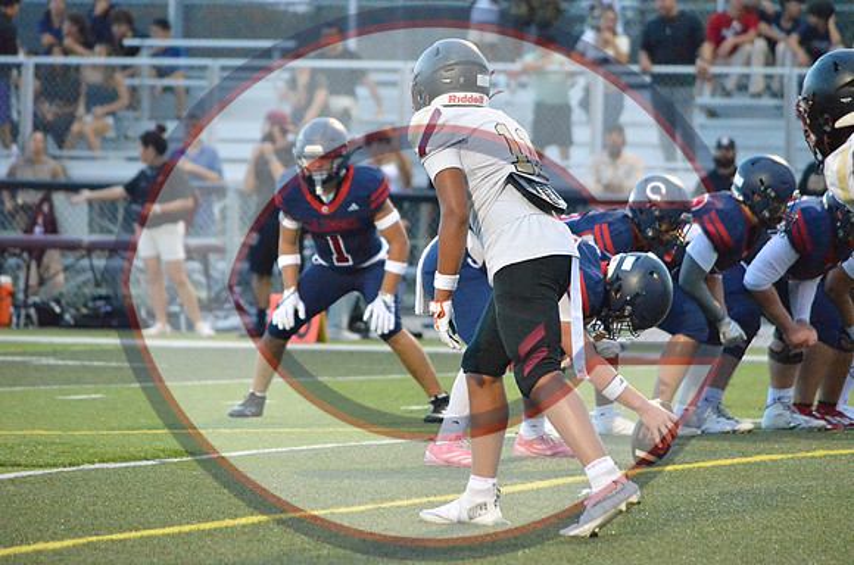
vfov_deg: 4.3
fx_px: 7456
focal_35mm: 315
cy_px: 282
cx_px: 427
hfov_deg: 6.6
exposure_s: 1/500
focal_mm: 210
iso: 6400
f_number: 5.3
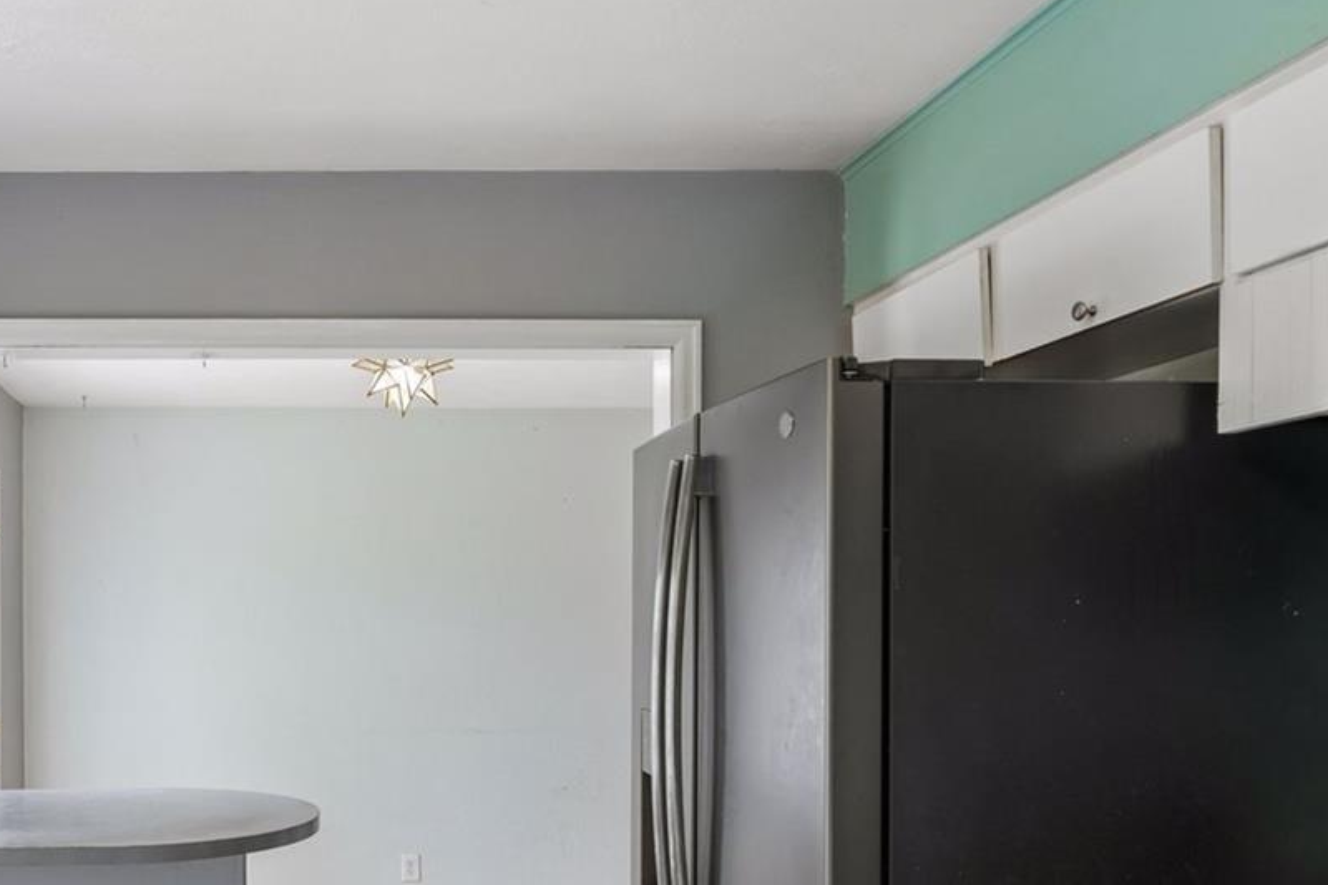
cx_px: 269
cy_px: 628
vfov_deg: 38.2
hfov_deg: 52.3
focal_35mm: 34
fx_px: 1254
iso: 400
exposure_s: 1/50
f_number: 9
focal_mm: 17
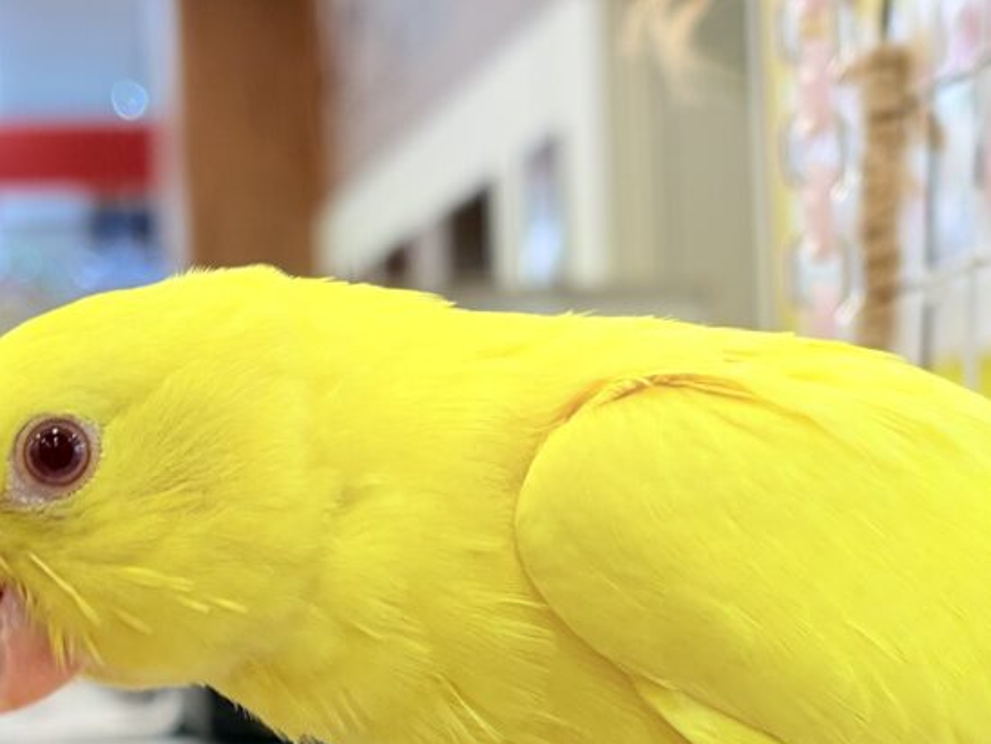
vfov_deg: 12.9
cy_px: 697
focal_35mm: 114
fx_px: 3266
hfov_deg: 17.2
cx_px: 592
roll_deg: +3.3
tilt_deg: -2.9
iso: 25
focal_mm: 5.96
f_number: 1.6
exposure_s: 1/50
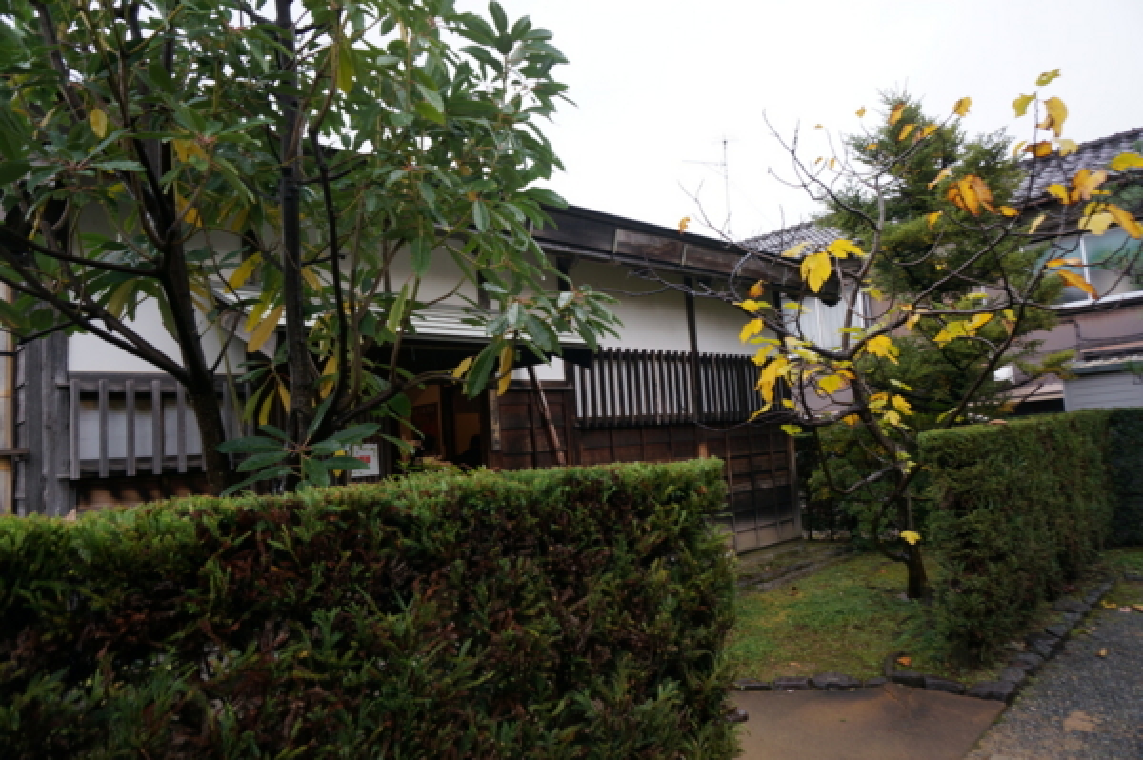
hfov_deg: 73.8
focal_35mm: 24
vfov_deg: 53.1
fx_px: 761
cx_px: 572
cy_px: 380
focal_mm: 16
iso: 200
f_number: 4
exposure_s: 1/60
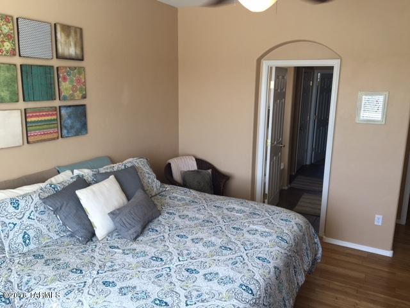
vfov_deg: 48.2
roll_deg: -1.1
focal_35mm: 29
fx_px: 343
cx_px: 205
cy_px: 154
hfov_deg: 61.7
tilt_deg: -11.8
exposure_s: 1/60
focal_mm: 4.15
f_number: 2.2
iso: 25
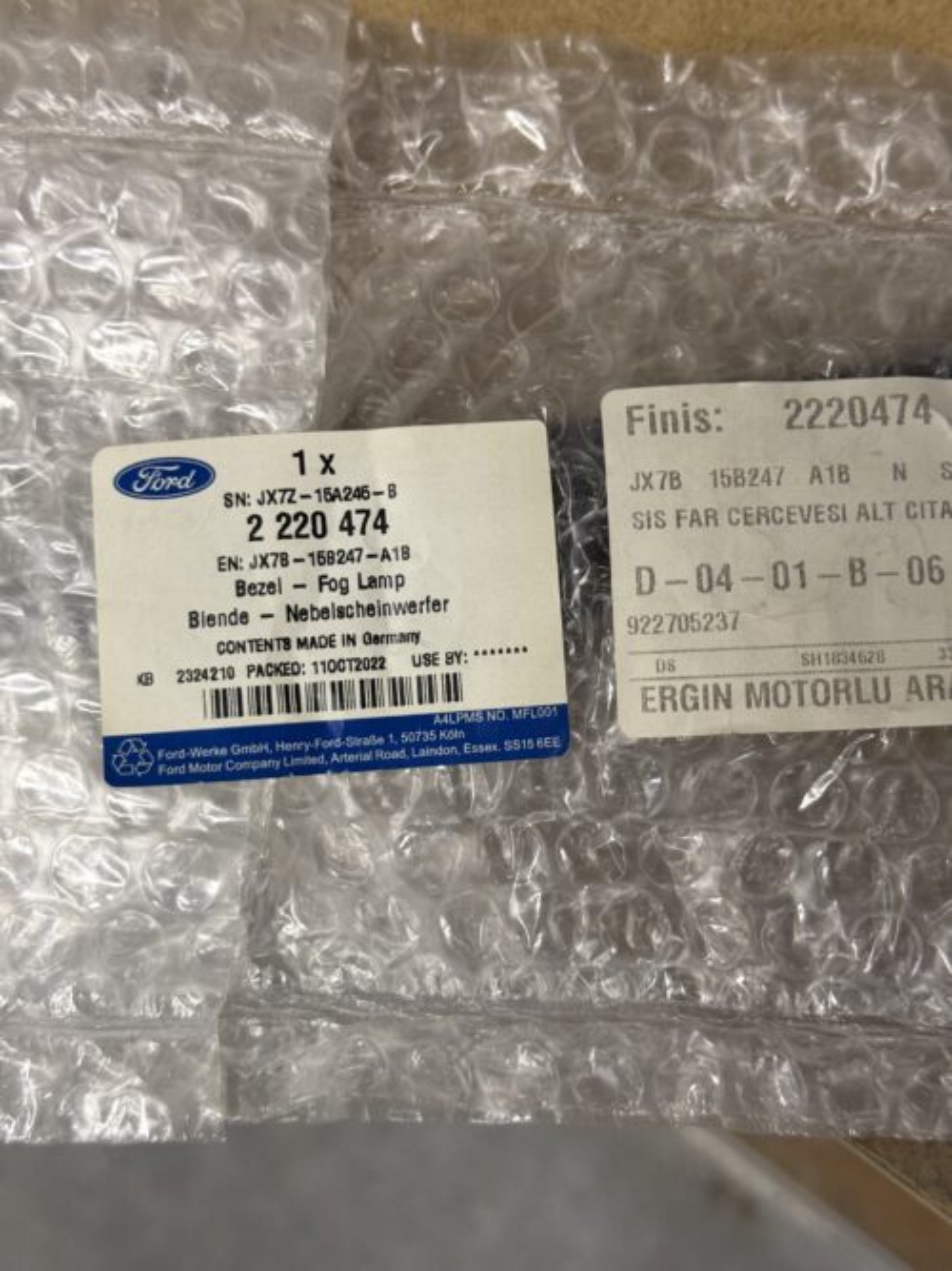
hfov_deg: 30.3
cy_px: 636
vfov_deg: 39.7
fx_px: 1761
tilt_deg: -80.7
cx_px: 476
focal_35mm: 48
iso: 100
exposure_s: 1/50
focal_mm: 6.76
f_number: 1.78
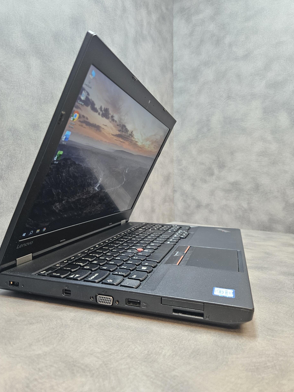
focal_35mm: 24
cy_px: 190
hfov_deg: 56.8
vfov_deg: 71.6
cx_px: 142
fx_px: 272
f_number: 1.8
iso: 500
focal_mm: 5.4
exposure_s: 1/100
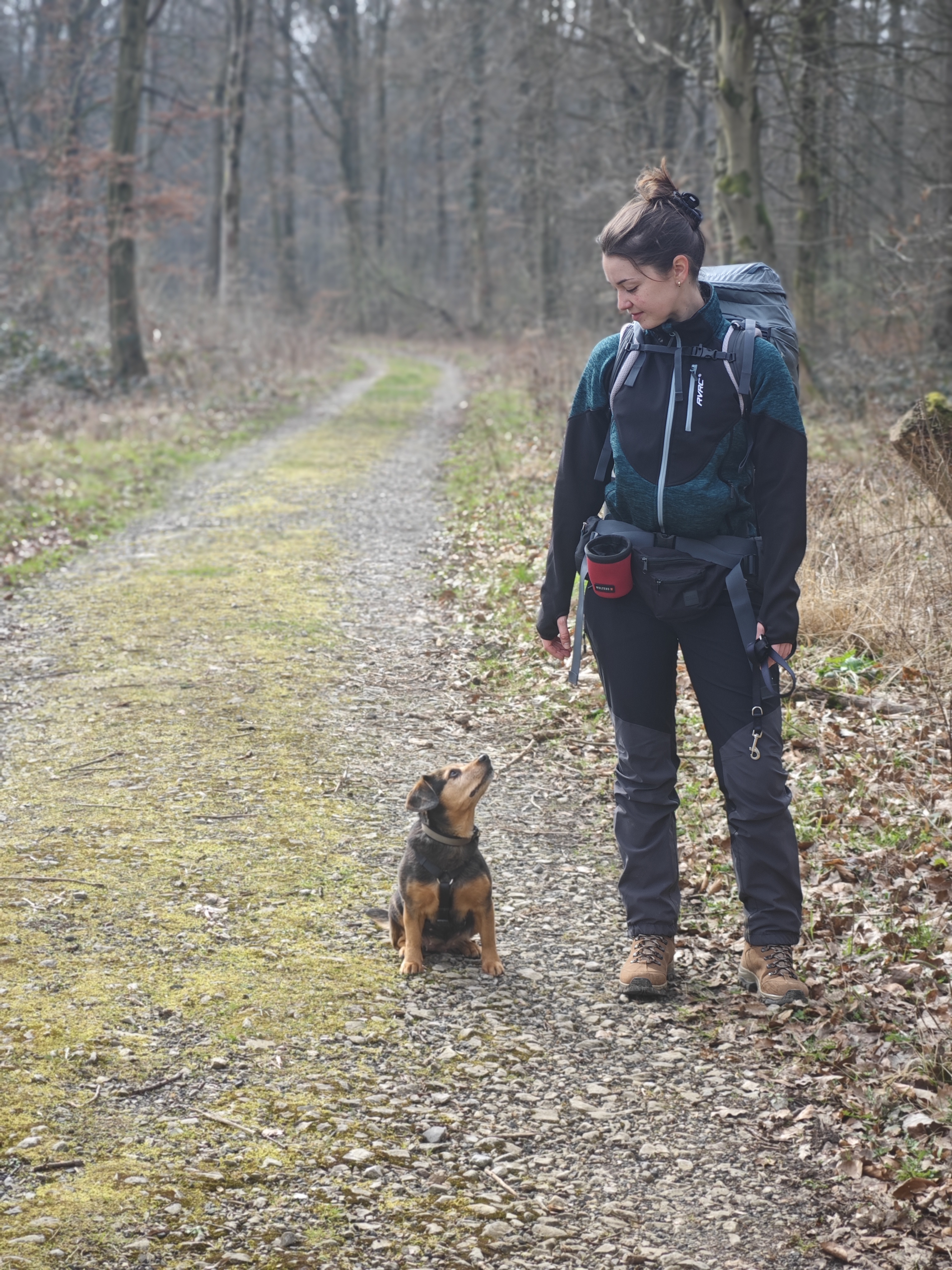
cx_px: 476
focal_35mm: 75
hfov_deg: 19.6
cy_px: 635
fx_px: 2750
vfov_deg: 26.0
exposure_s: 1/101
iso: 50
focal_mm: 10
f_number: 2
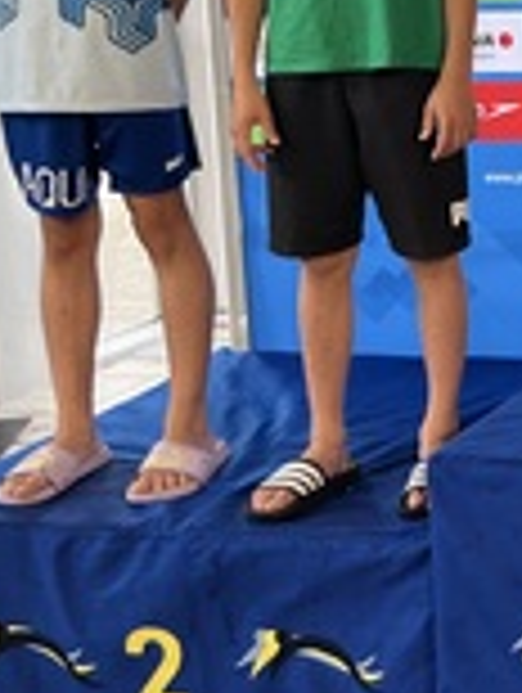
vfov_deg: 25.1
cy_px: 112
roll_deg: +0.6
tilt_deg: -8.2
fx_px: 1524
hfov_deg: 16.3
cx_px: 950
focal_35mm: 76
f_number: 1.6
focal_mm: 5.1
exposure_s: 1/121
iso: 125
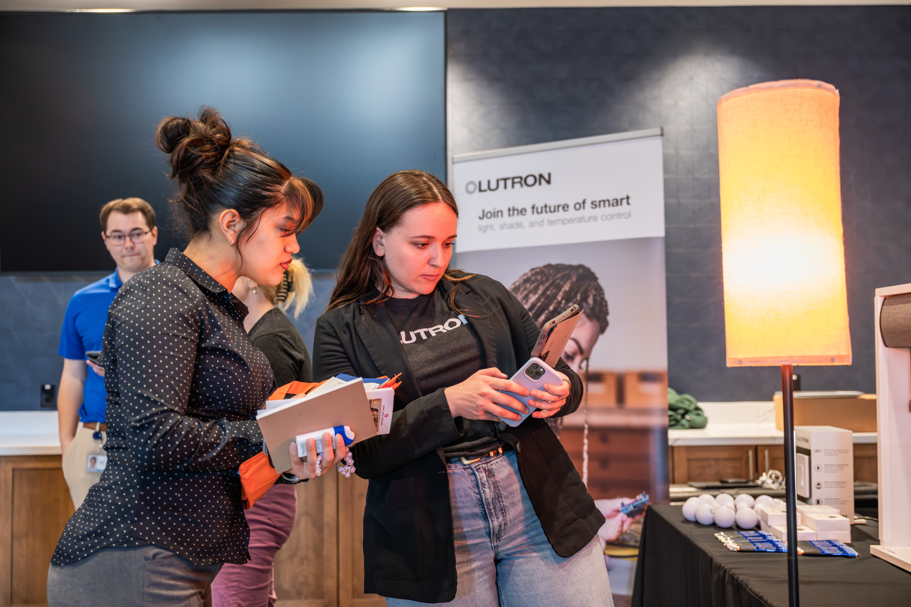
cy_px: 304
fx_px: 936
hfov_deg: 51.9
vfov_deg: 35.9
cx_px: 456
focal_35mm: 37
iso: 2500
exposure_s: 1/200
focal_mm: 37
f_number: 2.8
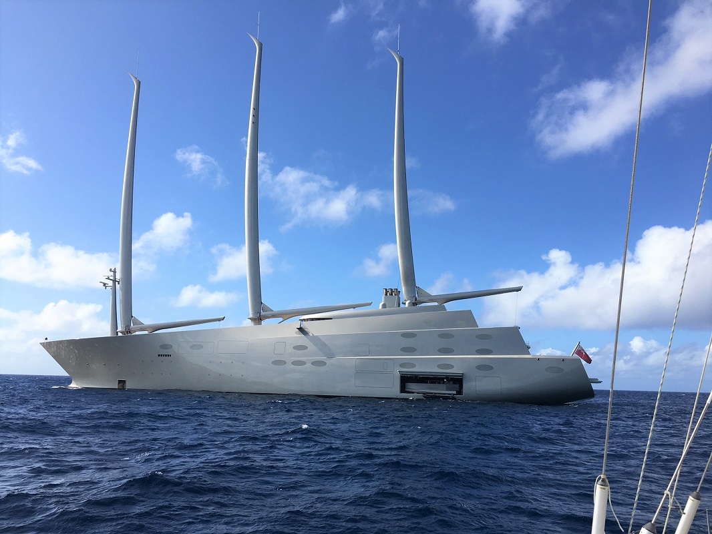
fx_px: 597
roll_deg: -0.9
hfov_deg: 61.6
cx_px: 356
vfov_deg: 48.2
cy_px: 267
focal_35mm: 29
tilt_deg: +9.2
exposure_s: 1/2481
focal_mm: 4.15
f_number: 2.2
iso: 25
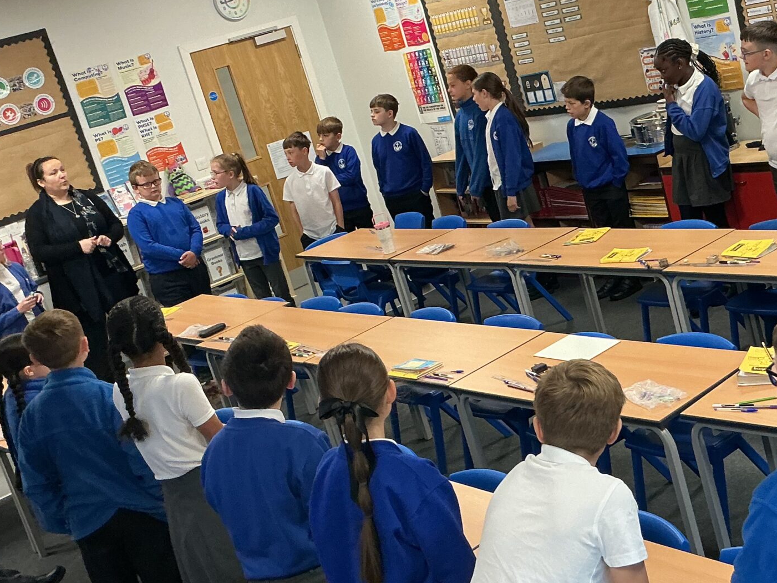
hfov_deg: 35.9
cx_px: 508
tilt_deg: -15.2
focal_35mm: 53
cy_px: 261
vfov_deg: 27.5
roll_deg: +16.2
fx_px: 1190
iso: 100
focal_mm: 3
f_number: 1.8
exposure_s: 1/60
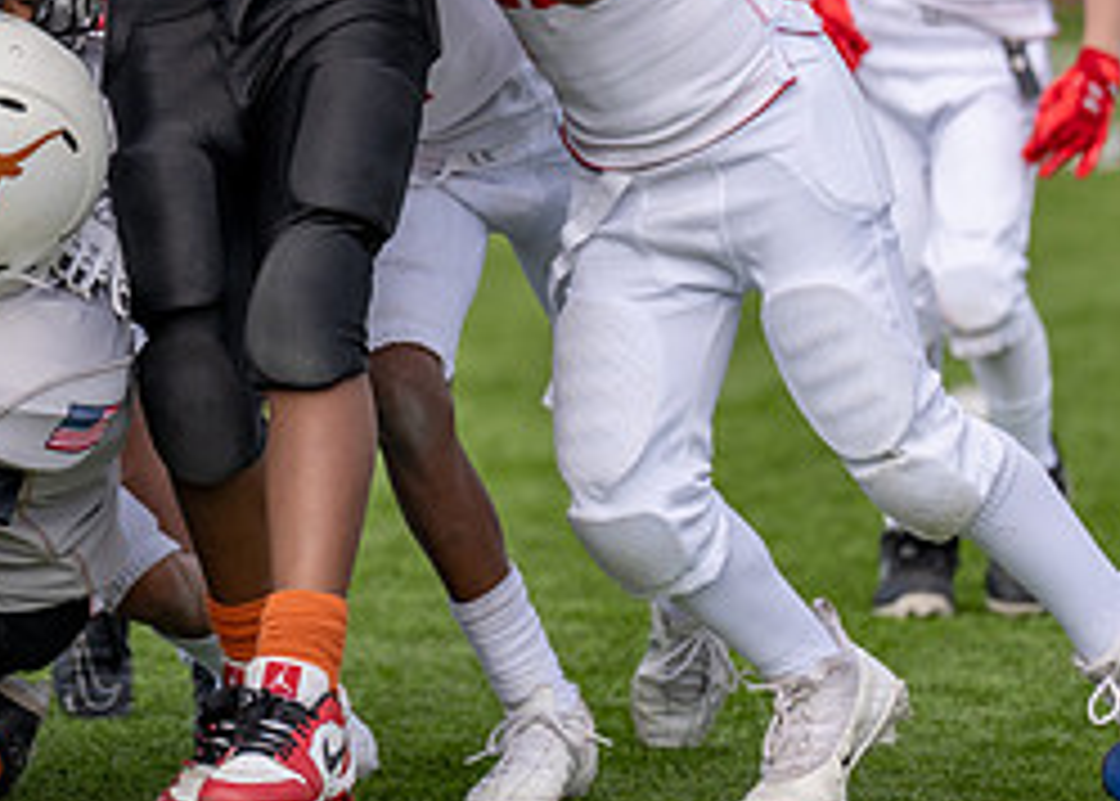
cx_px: -122
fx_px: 18581
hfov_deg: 3.4
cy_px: -22
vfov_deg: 2.5
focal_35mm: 584
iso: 160
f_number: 2.8
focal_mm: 200
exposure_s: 1/3200
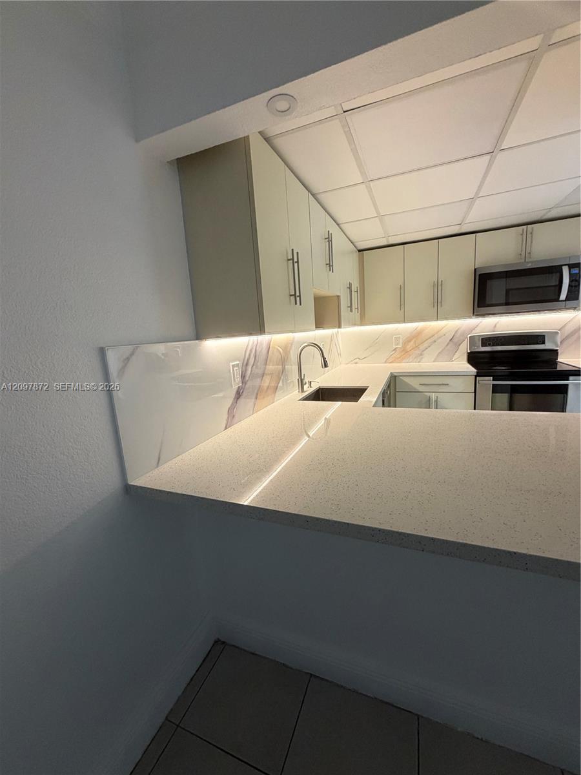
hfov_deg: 85.7
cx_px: 290
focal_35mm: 14
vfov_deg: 102.1
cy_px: 388
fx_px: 313
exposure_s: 1/60
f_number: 2.2
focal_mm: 2.22
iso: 320
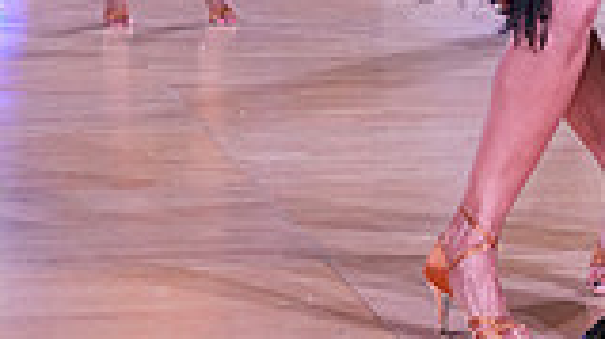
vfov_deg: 6.5
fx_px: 2820
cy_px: -491
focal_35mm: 176
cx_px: 580
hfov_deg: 12.1
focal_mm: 46
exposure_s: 1/250
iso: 2000
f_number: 4.5
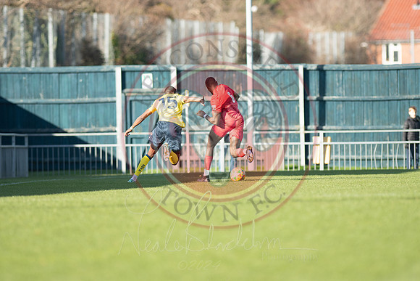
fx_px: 5251
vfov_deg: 3.1
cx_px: 210
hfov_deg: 4.6
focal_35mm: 450
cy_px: 140
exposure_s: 1/1600
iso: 250
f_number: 2.8
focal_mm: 300
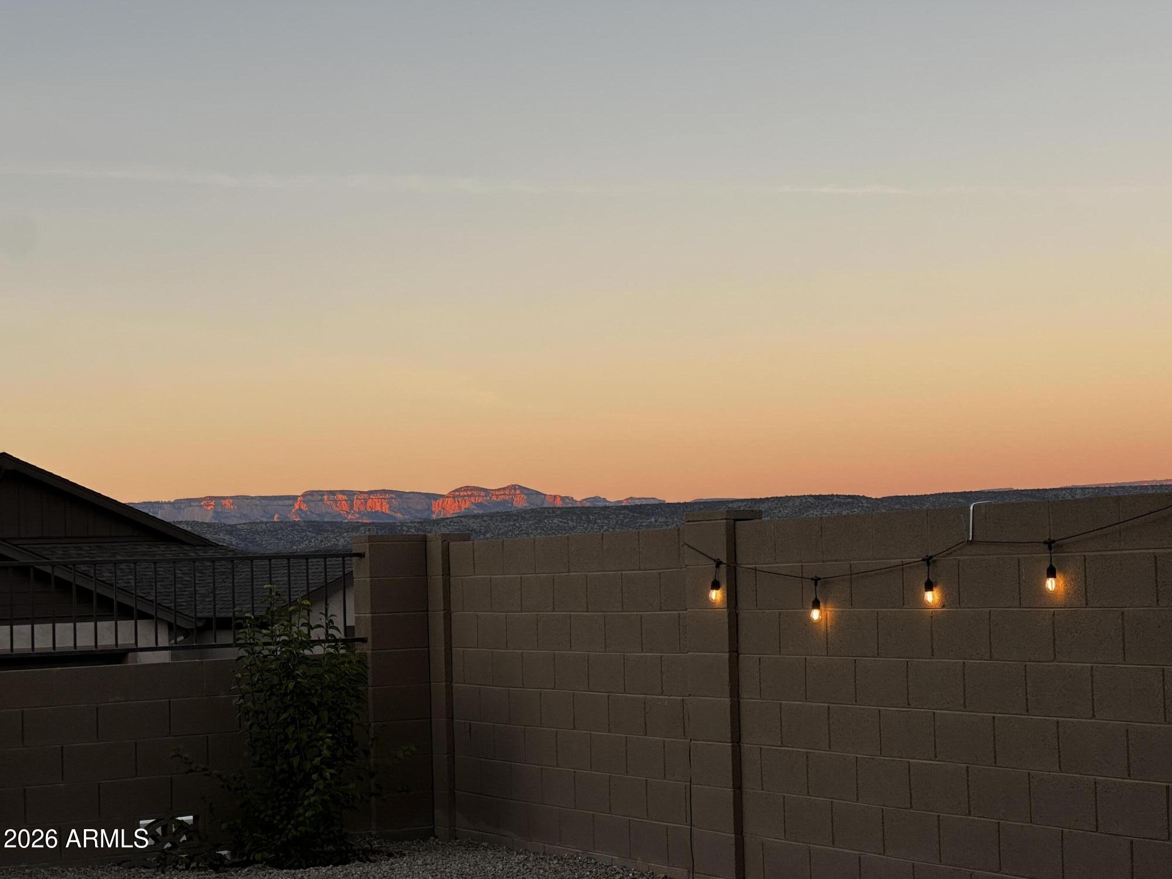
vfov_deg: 19.1
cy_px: 440
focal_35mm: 77
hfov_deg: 25.3
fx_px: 2607
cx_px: 586
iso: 50
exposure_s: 1/125
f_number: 2.8
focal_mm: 9
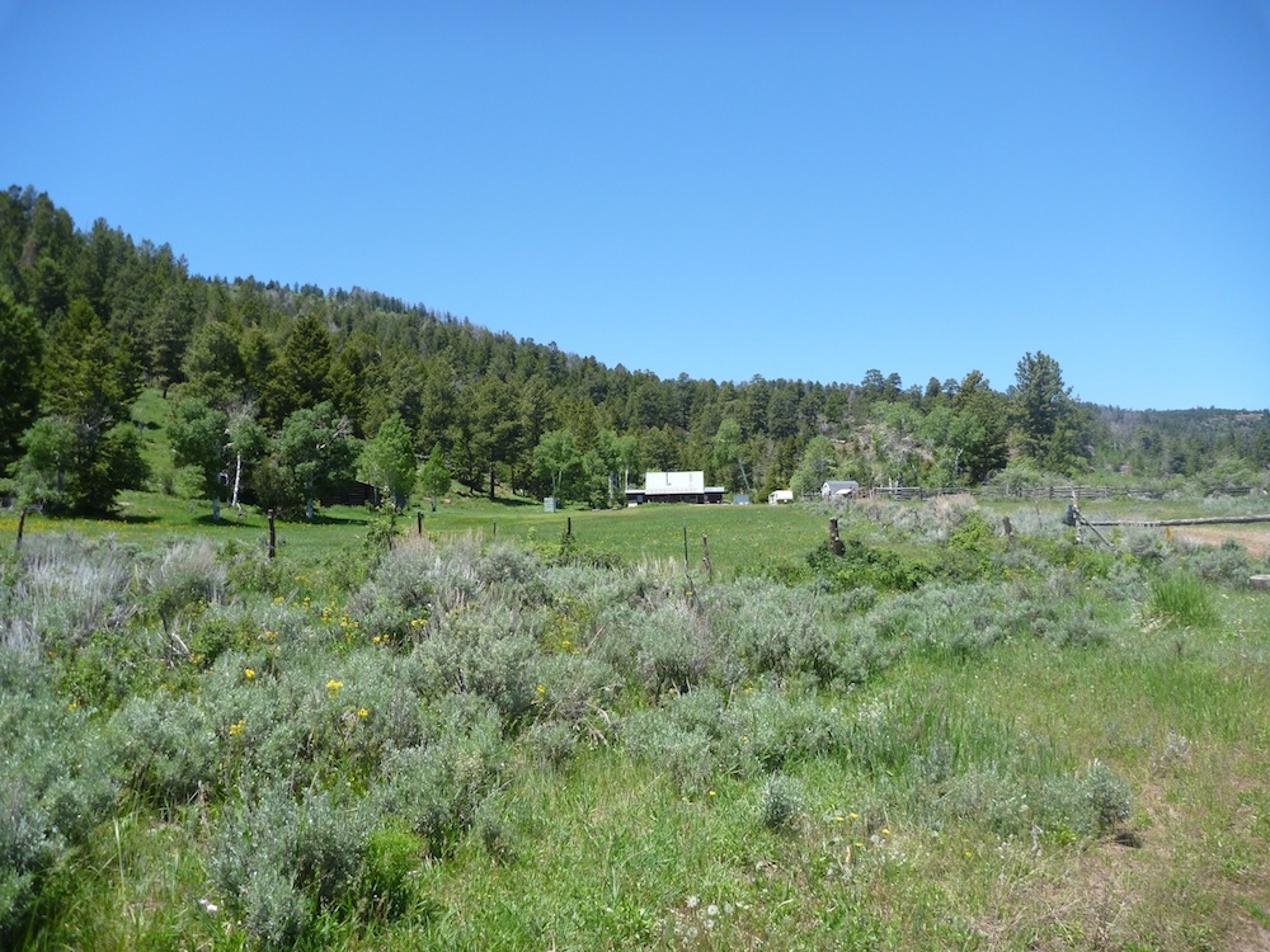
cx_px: 635
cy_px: 476
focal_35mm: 28
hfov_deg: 63.4
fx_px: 1027
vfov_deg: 49.7
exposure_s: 1/400
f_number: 3.3
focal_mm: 4.9
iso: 80
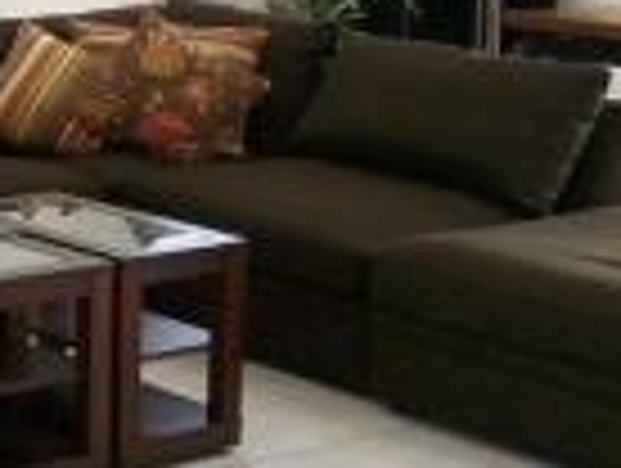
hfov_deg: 17.9
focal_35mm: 104
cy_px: 216
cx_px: -126
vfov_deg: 14.3
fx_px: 1869
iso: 160
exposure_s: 1/47.3
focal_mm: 6
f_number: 2.7
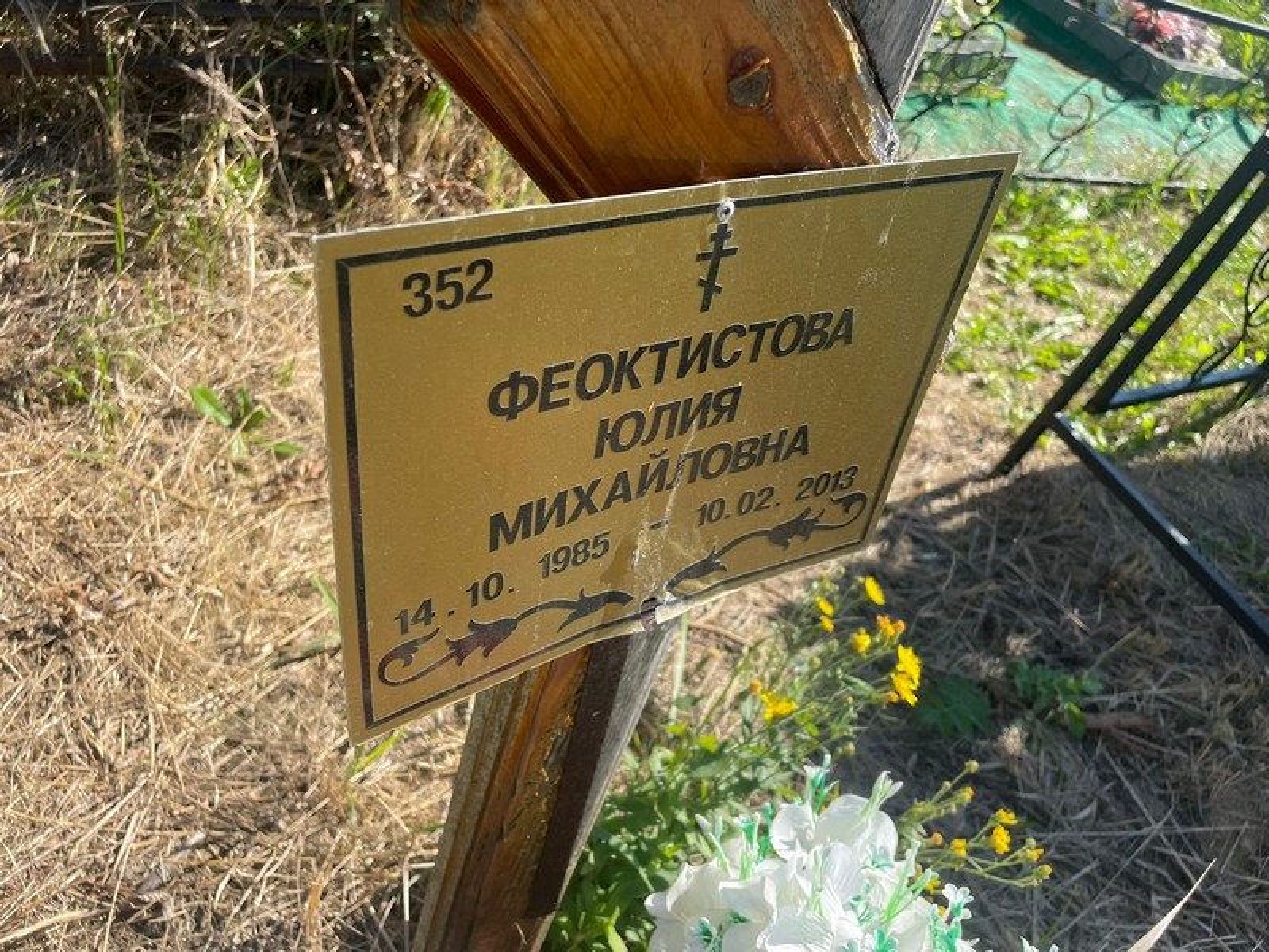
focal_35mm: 26
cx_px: 634
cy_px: 476
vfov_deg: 53.1
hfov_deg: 67.3
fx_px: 953
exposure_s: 1/1416
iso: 32
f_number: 1.6
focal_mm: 4.2
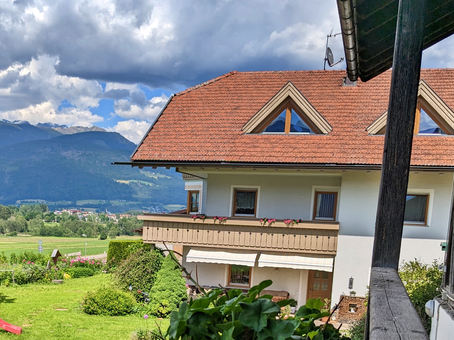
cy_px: 298
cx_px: 144
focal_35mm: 48
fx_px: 630
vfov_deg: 29.2
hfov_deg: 39.1
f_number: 1.73
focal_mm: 4.38
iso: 51
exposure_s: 1/4673
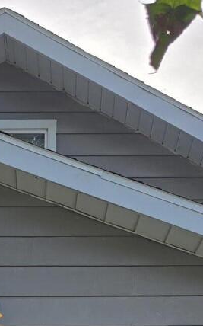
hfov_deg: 11.4
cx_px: 2
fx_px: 1010
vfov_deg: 17.2
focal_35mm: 114
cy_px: 420
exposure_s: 1/411
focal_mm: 6.3
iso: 12
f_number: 1.7
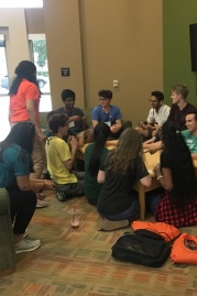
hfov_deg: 32.3
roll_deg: +0.3
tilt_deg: -11.9
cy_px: 149
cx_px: 131
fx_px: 337
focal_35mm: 41
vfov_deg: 47.4
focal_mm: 4.15
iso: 160
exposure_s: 1/30
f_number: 2.2
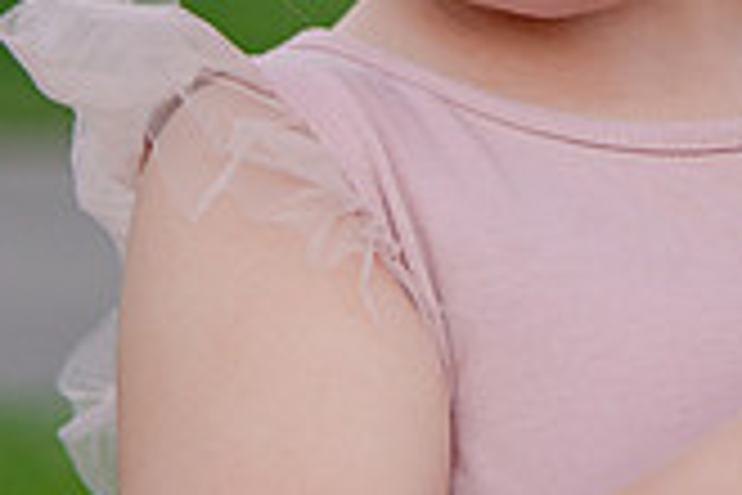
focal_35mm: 246
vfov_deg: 5.6
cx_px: 603
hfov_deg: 8.4
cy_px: -140
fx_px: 5070
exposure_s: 1/200
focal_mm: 70
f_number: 4
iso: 1000
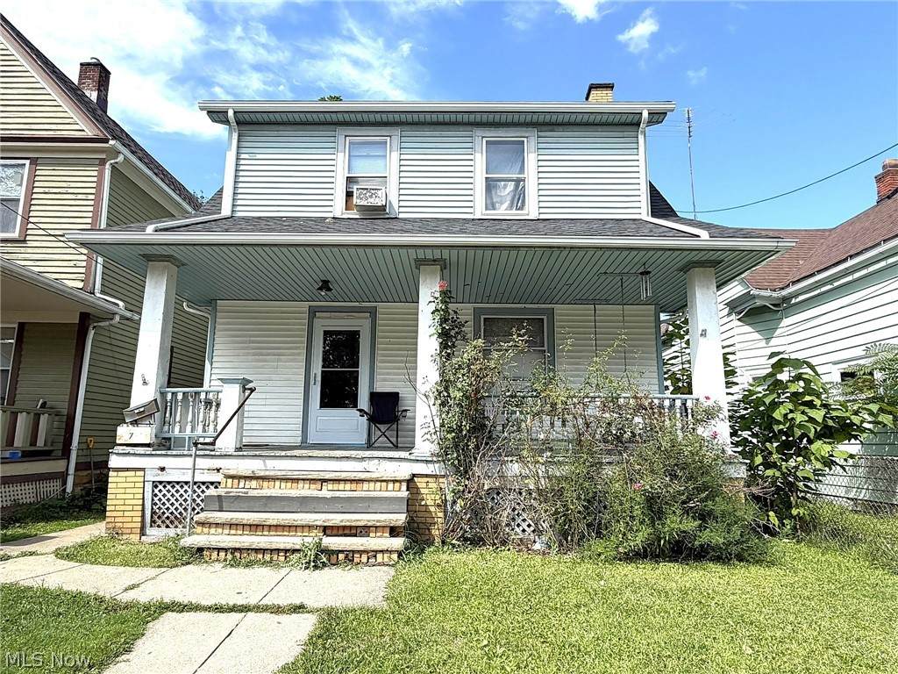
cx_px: 449
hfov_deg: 79.0
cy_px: 337
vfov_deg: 63.4
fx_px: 545
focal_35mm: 21
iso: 32
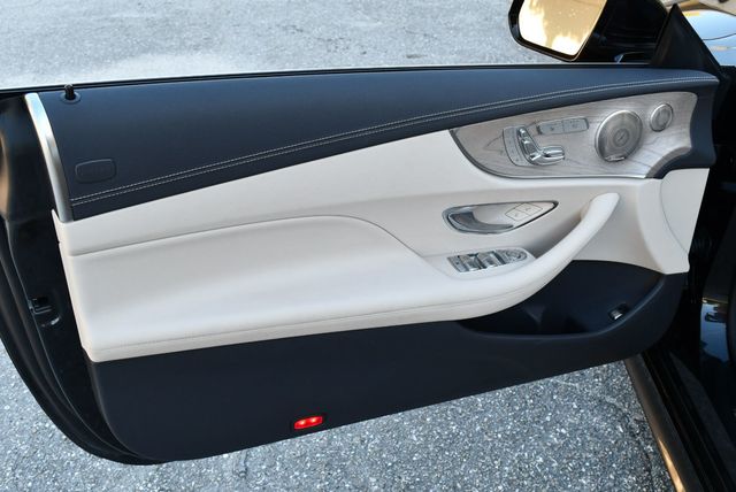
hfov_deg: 53.1
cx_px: 368
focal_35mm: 36
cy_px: 246
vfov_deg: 36.9
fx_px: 737
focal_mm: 18
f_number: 4.5
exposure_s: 1/250
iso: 400
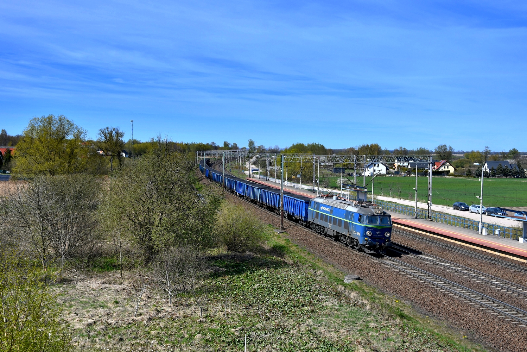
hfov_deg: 48.4
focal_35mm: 40
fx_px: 586
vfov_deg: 33.4
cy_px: 176
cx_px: 264
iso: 100
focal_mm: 27
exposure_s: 1/640
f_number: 6.3
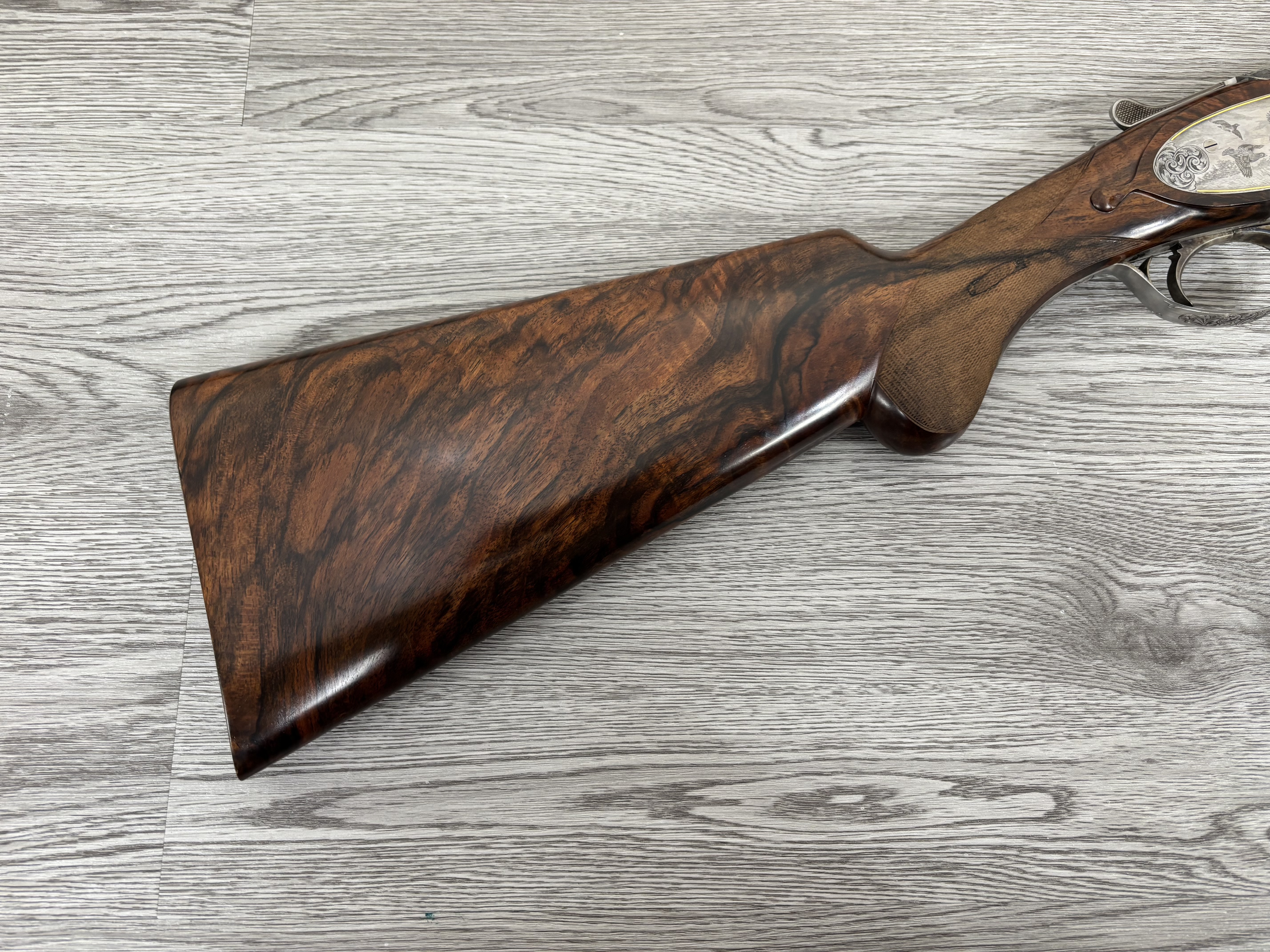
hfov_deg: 67.3
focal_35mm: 26
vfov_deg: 53.1
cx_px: 635
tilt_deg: -73.6
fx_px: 954
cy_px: 476
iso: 125
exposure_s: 1/50
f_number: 1.6
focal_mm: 5.96
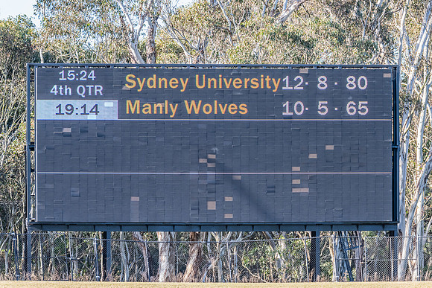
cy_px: 132
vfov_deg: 3.8
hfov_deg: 5.7
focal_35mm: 363
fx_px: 4359
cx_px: 223
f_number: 5.6
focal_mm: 330
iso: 800
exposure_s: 1/640
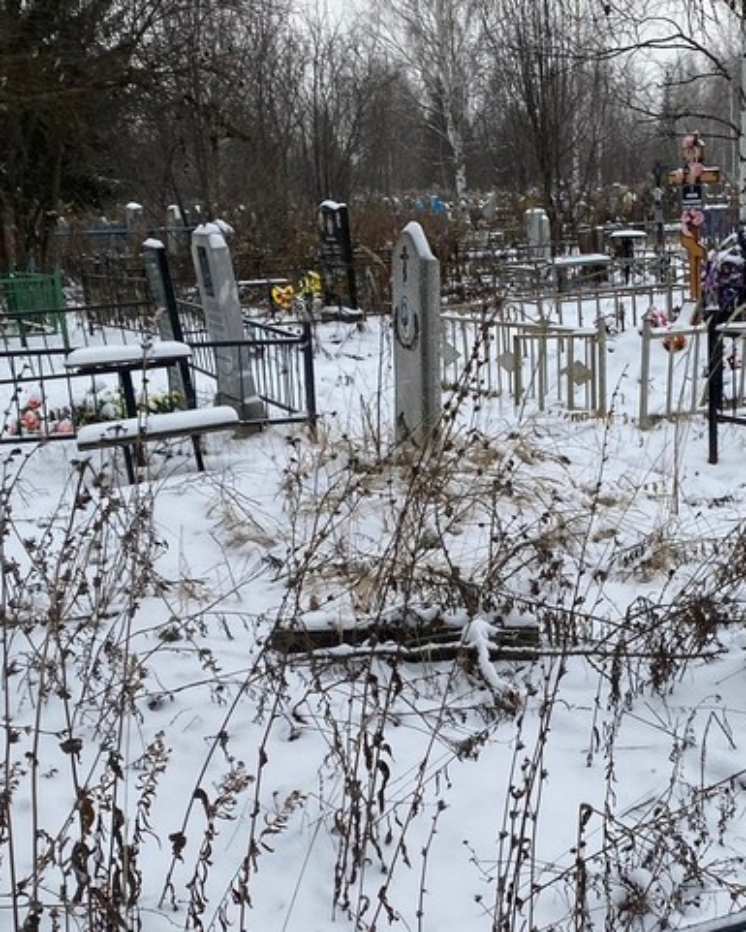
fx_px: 1490
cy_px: 655
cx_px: 599
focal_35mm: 54
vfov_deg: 34.3
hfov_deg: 27.5
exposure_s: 1/296
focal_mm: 4.25
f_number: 1.8
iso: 32
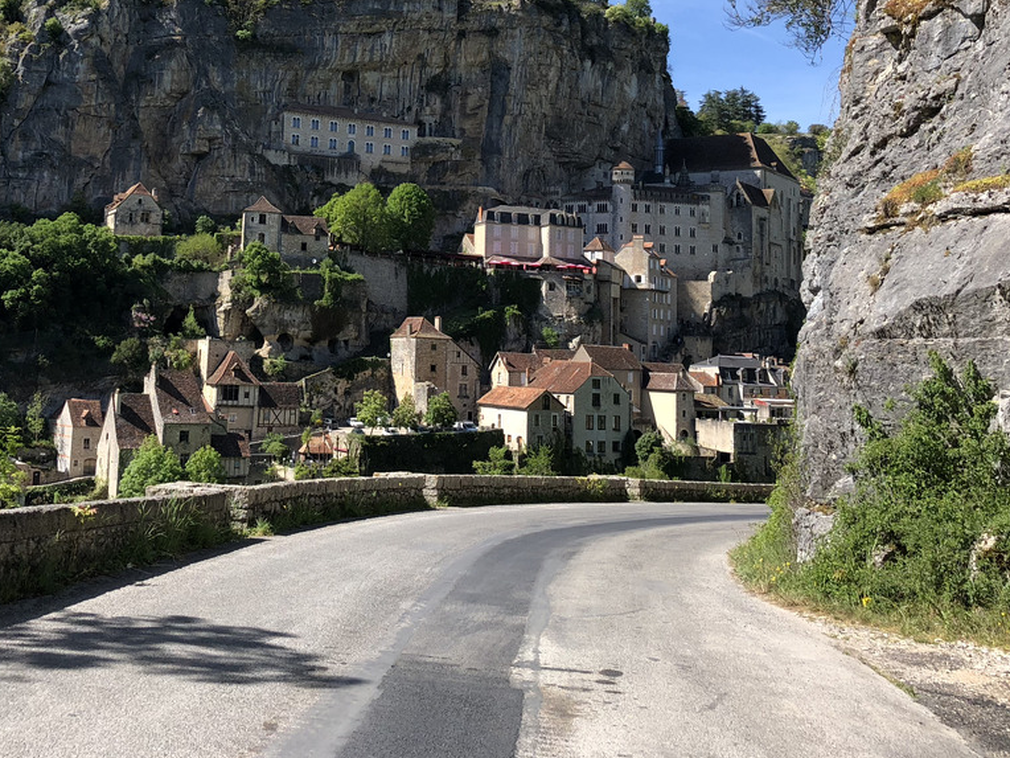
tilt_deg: +9.2
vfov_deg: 32.2
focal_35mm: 44
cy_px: 181
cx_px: 350
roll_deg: -1.1
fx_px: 1284
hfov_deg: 42.5
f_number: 1.8
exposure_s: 1/1043
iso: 20
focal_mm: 4
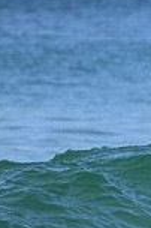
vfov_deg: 0.9
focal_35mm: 2327
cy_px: 197
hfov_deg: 0.6
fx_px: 14673
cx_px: 429
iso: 1000
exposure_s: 1/2000
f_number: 11
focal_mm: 610
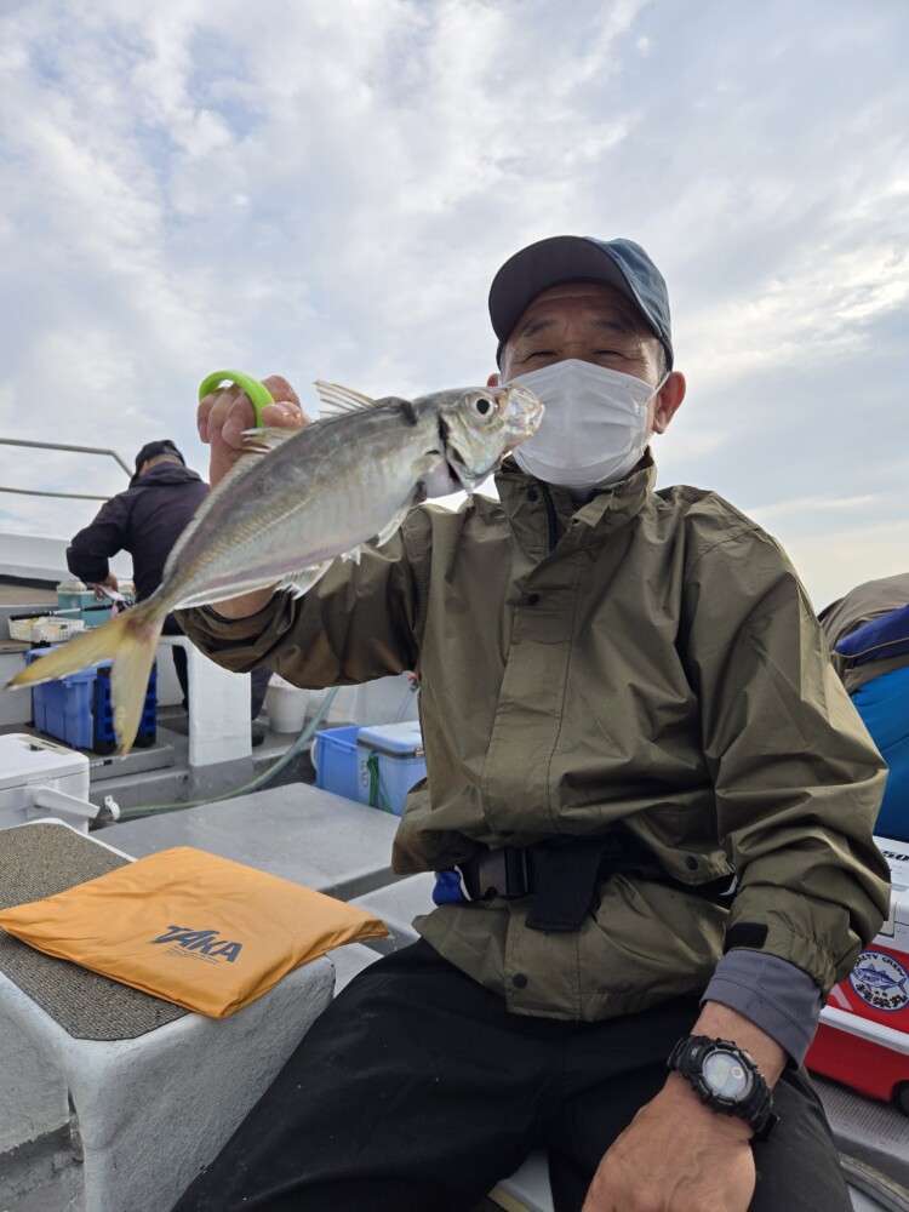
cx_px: 454
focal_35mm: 23
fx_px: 805
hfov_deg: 58.9
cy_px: 606
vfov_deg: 73.9
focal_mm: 5.4
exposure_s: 1/1126
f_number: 1.8
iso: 25
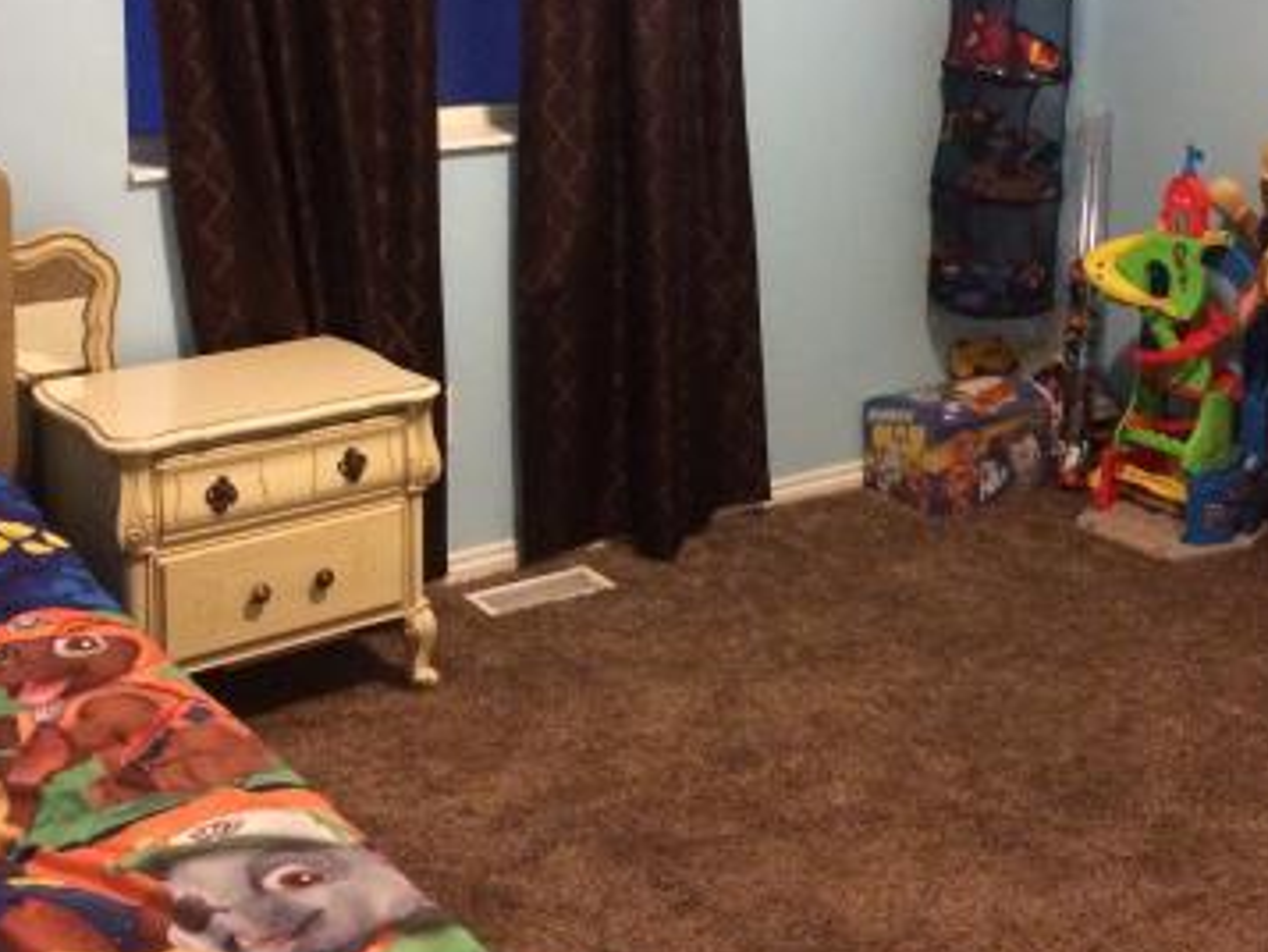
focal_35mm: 52
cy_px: 146
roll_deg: +0.0
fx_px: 1905
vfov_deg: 27.3
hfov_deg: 36.8
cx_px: 689
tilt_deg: -8.9
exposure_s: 1/15
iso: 500
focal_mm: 4.15
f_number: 2.2
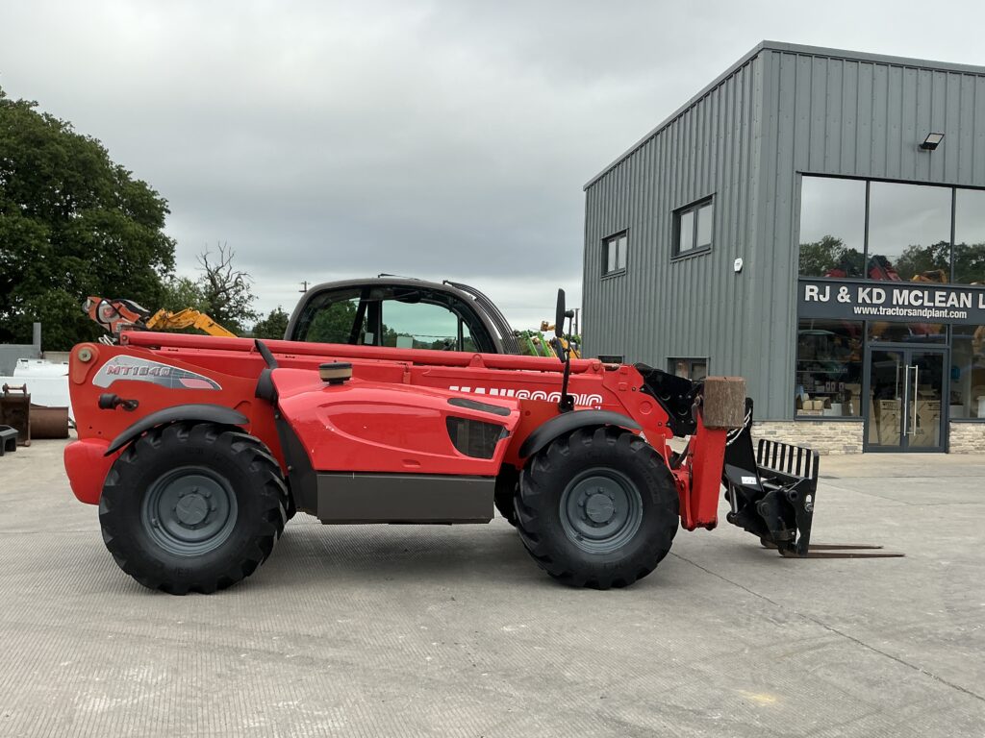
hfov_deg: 63.4
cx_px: 492
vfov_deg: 49.7
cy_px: 369
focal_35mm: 28
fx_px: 797
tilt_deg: -0.5
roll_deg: -1.7
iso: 25
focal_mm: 3
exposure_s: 1/1195
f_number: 1.8
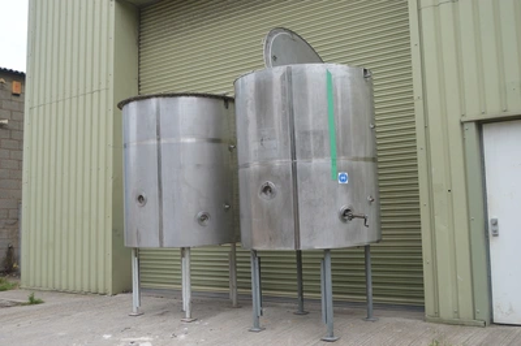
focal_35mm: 36
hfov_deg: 53.2
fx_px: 521
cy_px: 173
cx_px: 260
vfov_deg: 36.8
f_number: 5.6
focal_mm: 24
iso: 220
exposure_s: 1/125
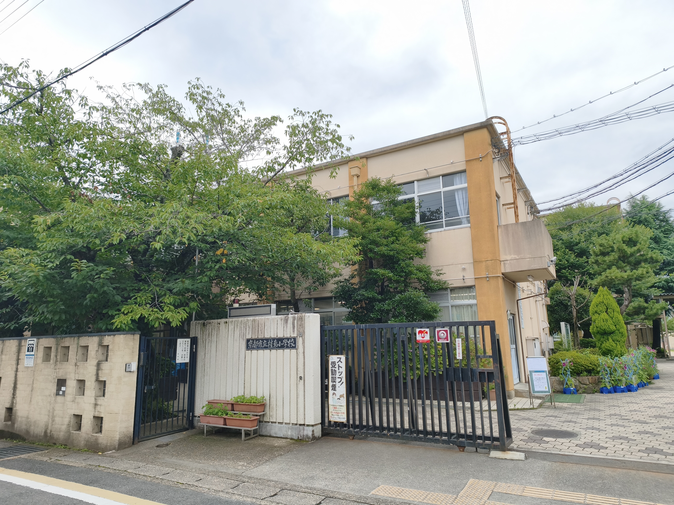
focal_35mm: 23
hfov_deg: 73.9
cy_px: 252
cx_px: 337
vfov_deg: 58.9
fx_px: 448
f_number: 1.62
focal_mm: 6.45
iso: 160
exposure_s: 1/1647
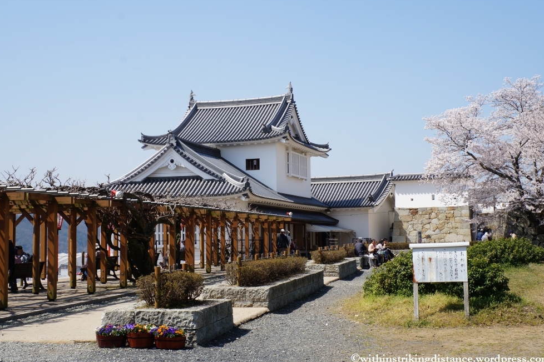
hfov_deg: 40.3
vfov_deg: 27.5
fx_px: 740
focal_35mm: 49
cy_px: 181
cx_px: 273
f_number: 13
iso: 200
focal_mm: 32
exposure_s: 1/250
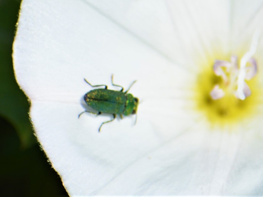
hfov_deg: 4.1
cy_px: 99
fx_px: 3716
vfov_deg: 3.0
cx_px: 125
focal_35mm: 489
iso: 100
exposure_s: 1/320
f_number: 8
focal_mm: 300
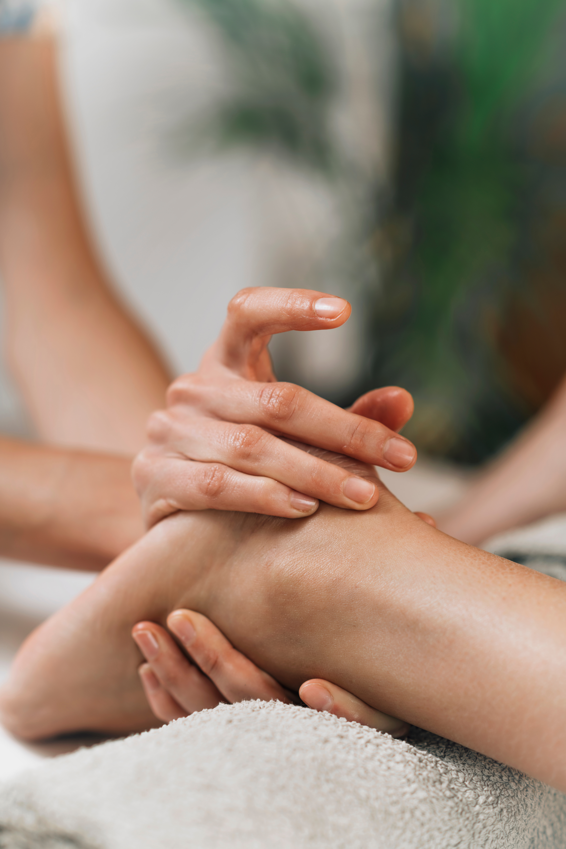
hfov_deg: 16.1
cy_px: 424
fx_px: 2004
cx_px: 283
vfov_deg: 23.9
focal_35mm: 85
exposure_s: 1/160
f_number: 2.2
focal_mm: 85
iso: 64
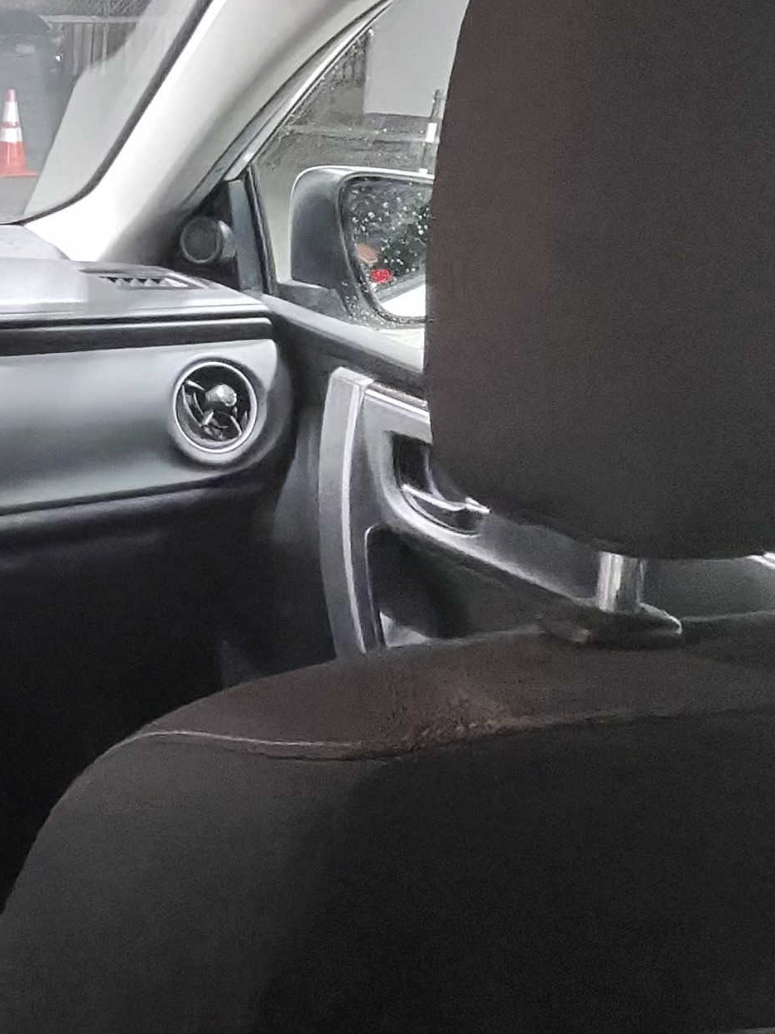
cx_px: -335
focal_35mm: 42
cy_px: 498
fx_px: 1254
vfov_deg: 44.8
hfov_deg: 26.6
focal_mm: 2.24
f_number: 2.2
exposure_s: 1/40
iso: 785
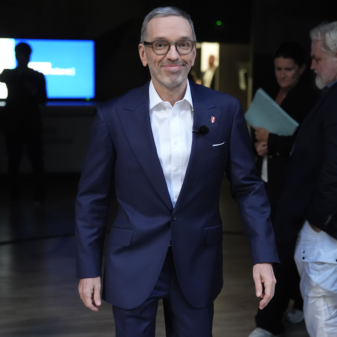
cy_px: 171
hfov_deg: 30.5
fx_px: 617
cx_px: 156
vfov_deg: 30.6
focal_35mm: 56
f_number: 2.2
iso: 4000
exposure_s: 1/500
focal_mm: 40
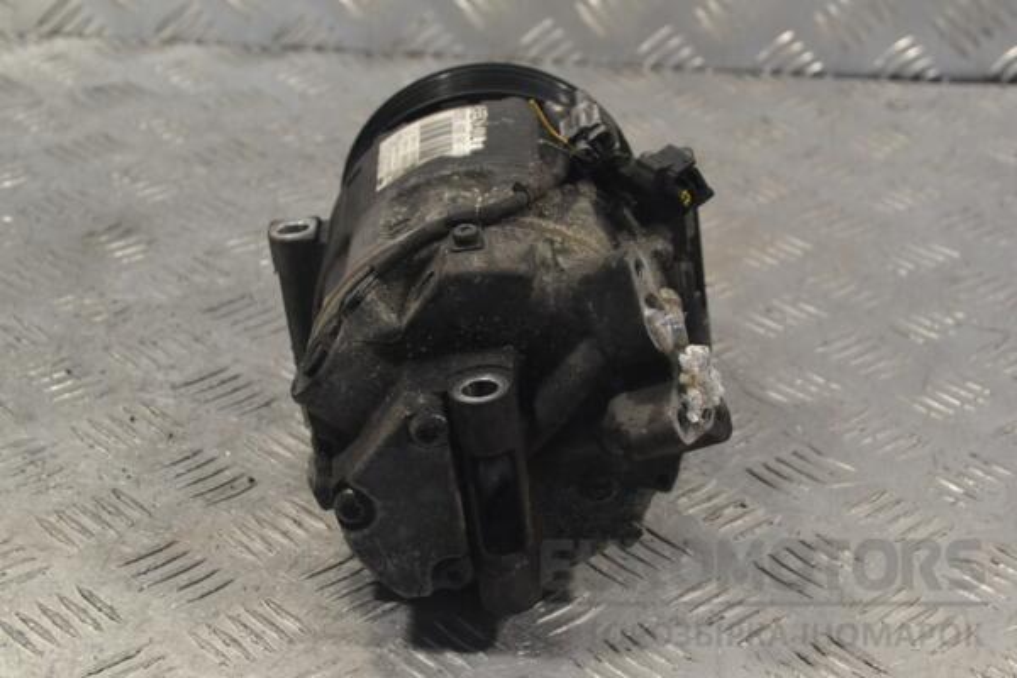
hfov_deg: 24.6
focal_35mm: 82
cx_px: 508
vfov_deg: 16.6
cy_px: 339
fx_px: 2330
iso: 3200
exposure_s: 1/250
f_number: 8
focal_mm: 55
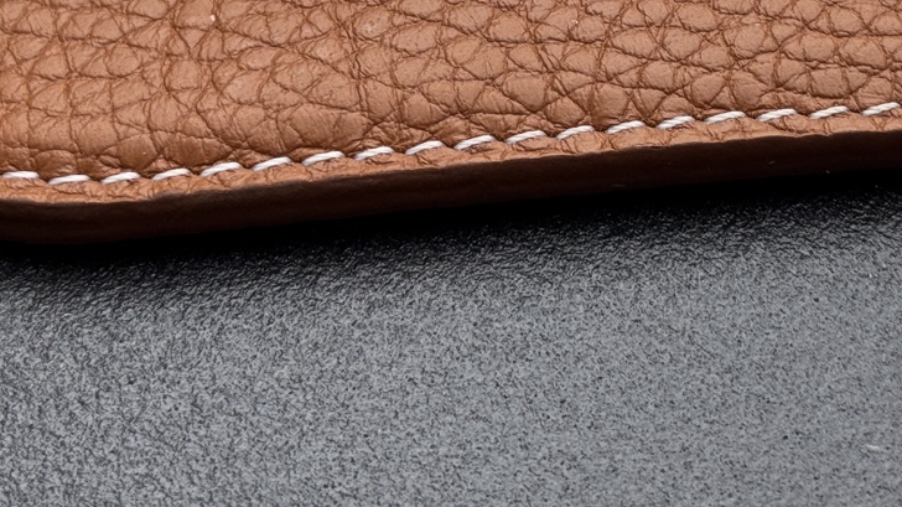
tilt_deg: -48.1
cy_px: -71
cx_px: 587
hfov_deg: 18.6
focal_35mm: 115
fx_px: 2750
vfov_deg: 10.4
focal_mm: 6.76
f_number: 1.78
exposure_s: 1/2179
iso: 64
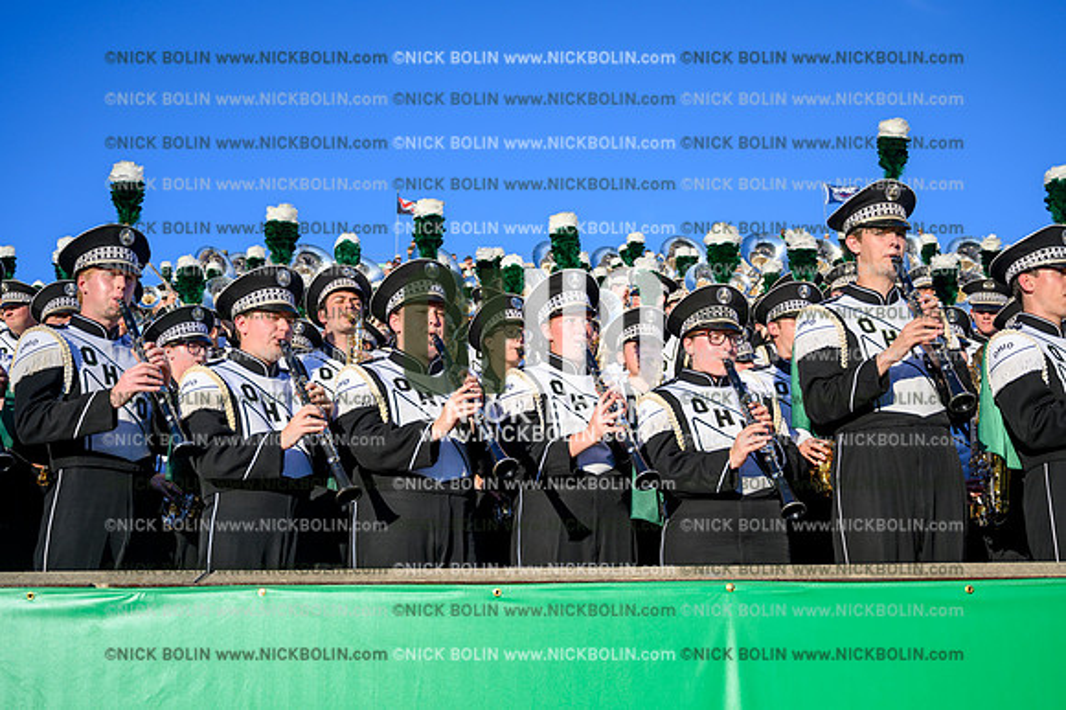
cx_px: 533
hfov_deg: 46.4
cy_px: 355
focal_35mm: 42
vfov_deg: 31.9
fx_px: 1243
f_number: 4
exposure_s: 1/1000
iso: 125
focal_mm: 42
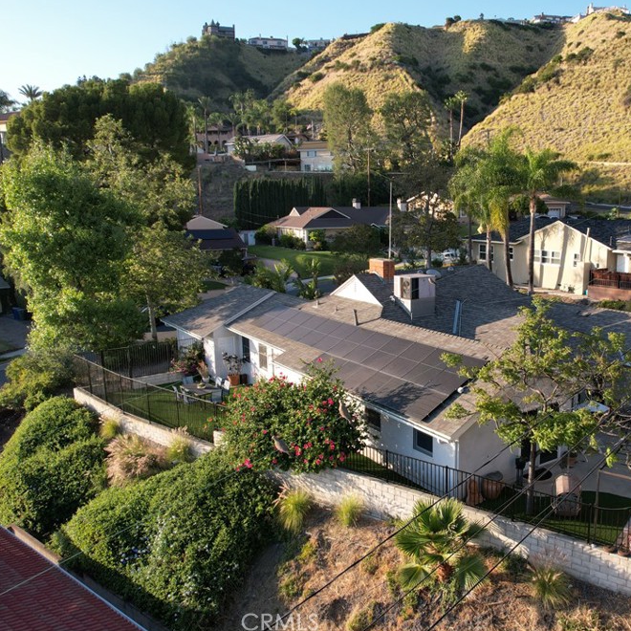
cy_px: 309
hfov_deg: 54.7
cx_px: 413
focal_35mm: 29
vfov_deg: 55.6
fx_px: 598
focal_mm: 8.38
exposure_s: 1/640
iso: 100
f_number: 2.8
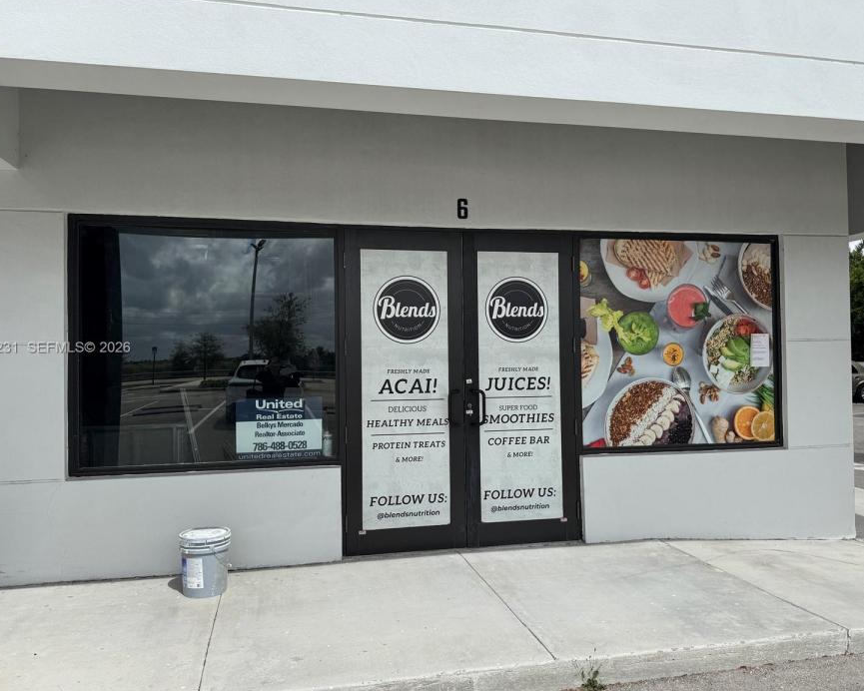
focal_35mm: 26
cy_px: 348
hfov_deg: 66.0
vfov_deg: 54.9
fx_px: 665
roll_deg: -0.2
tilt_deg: -0.7
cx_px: 424
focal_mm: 6.76
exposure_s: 1/6410
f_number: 1.78
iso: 80
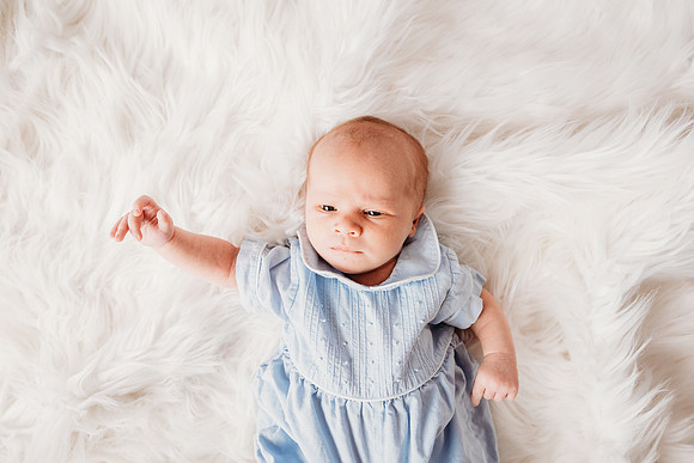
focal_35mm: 24
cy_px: 232
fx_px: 463
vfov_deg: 53.2
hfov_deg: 73.7
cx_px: 347
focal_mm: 24
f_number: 4
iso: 100
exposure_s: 1/200
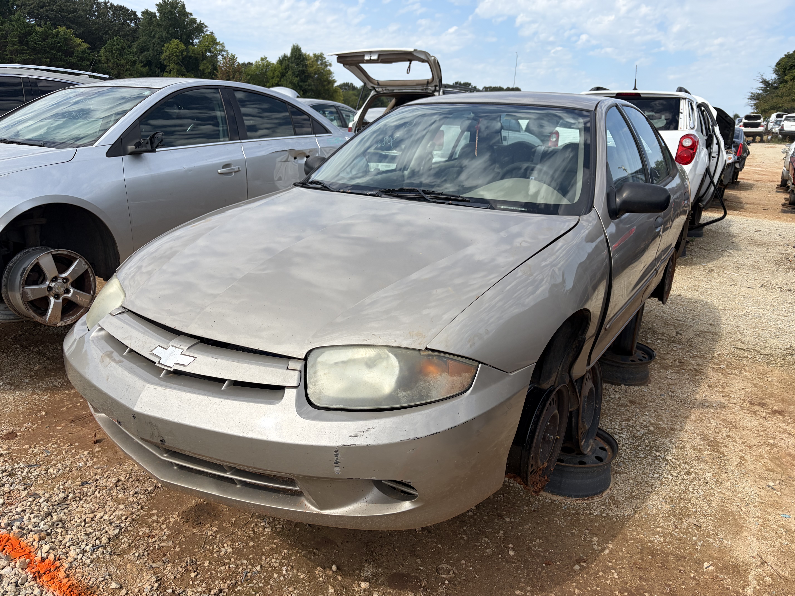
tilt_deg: -13.4
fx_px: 597
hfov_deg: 67.3
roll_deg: -2.8
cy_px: 298
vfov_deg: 53.1
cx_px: 398
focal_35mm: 26
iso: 50
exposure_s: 1/3279
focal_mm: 5.96
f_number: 1.6
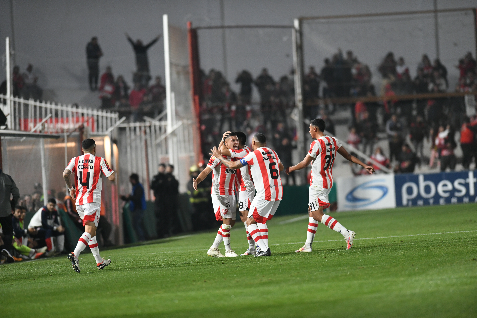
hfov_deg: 6.9
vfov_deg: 4.6
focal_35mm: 300
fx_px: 3975
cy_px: 159
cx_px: 238
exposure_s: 1/640
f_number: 2.8
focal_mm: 300
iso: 3200
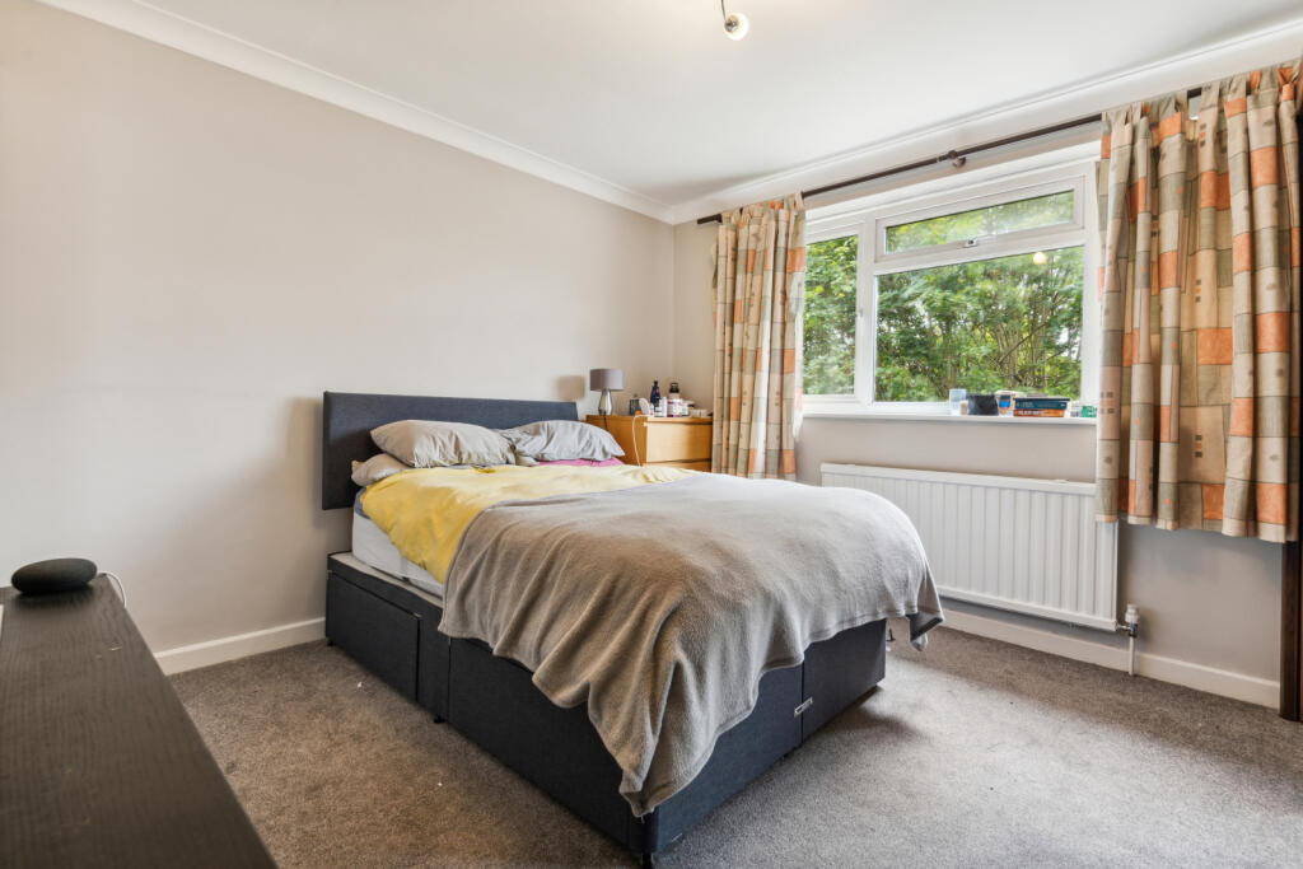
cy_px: 434
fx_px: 579
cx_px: 652
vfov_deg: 73.8
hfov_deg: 96.7
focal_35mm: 16
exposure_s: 1/6
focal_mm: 16
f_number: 11
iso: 400
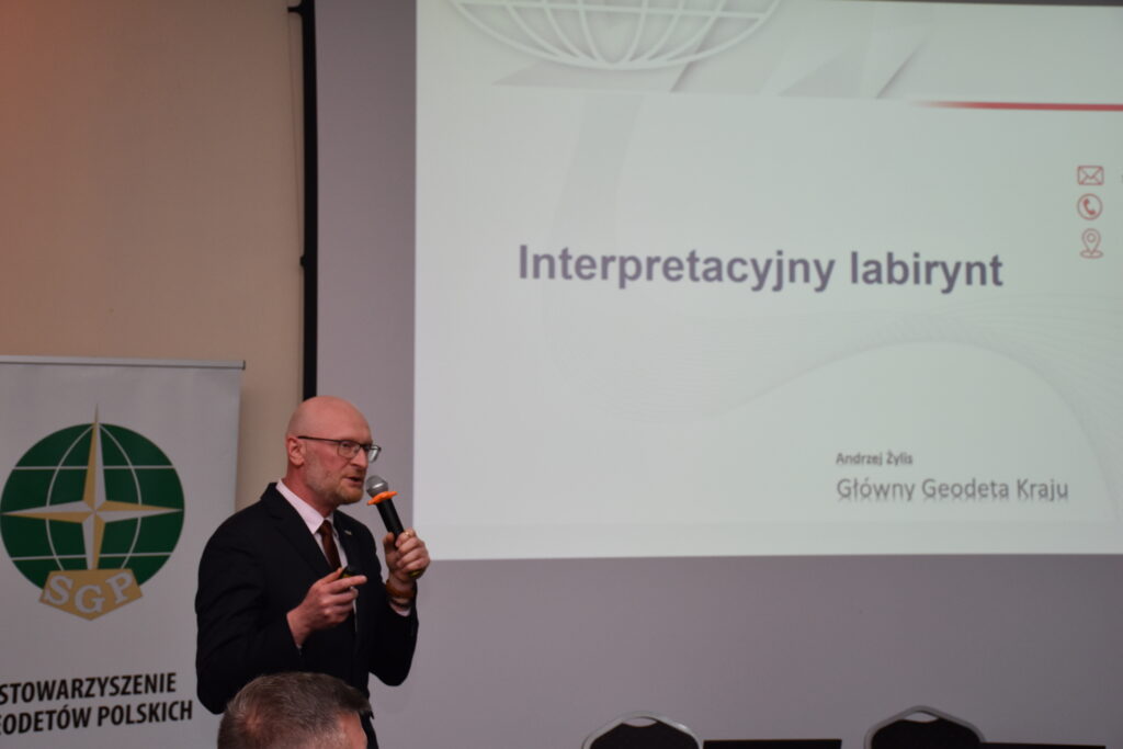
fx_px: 1872
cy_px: 374
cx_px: 562
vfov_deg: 22.6
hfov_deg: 33.4
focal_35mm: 60
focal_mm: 40
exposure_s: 1/100
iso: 800
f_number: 5
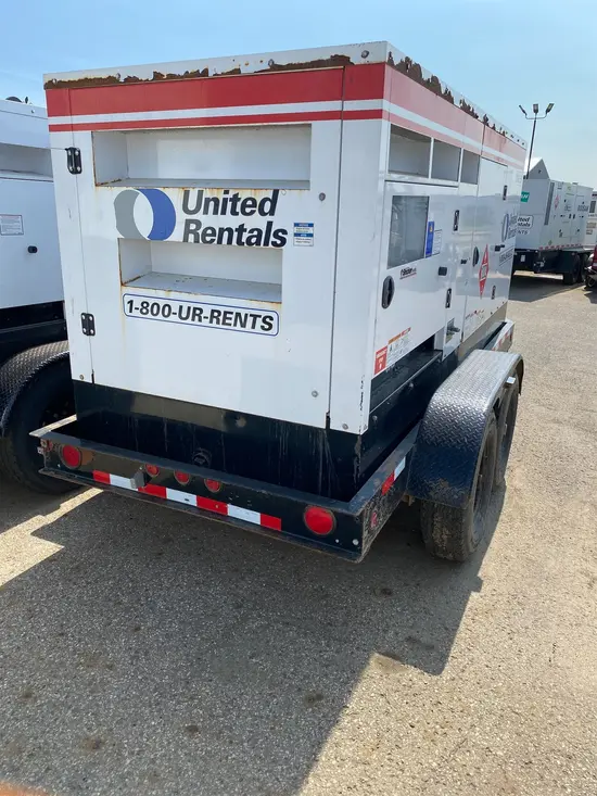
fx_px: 598
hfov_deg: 53.1
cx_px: 298
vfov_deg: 67.3
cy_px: 398
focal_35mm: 26
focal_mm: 4.25
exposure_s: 1/1996
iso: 32
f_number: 1.8
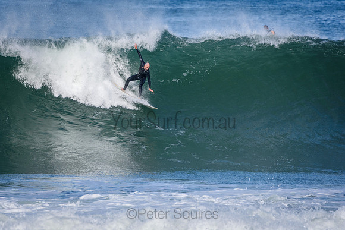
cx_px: 172
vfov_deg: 2.4
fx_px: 5464
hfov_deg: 3.6
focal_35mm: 570
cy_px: 115
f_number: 5.6
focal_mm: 380
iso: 400
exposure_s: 1/2000
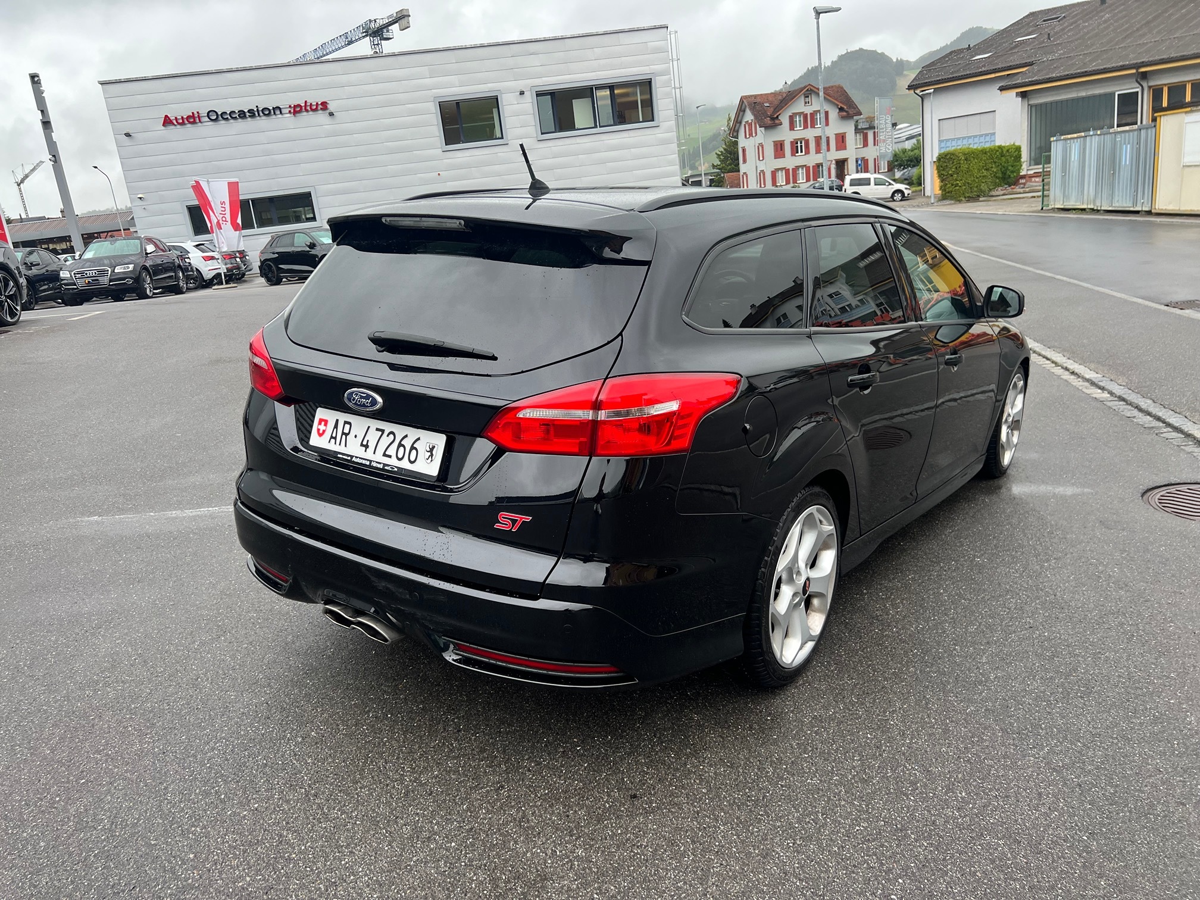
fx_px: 901
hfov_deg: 67.3
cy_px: 450
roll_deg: +6.9
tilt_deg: -13.3
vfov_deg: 53.1
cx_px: 600
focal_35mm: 26
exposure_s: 1/342
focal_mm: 5.7
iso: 50
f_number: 1.5
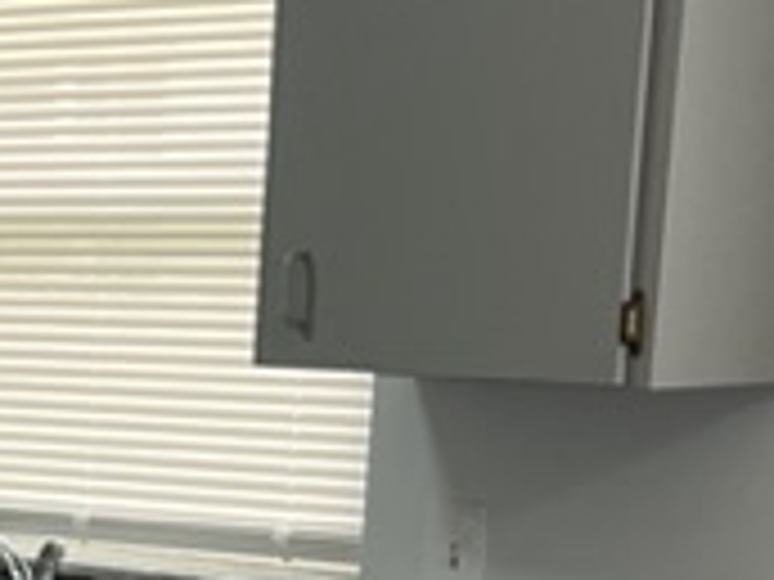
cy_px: 917
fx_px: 3466
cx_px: -486
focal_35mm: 155
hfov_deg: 12.0
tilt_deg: -12.3
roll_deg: -1.1
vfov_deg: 9.3
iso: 100
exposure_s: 1/121
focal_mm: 5.1
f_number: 1.6
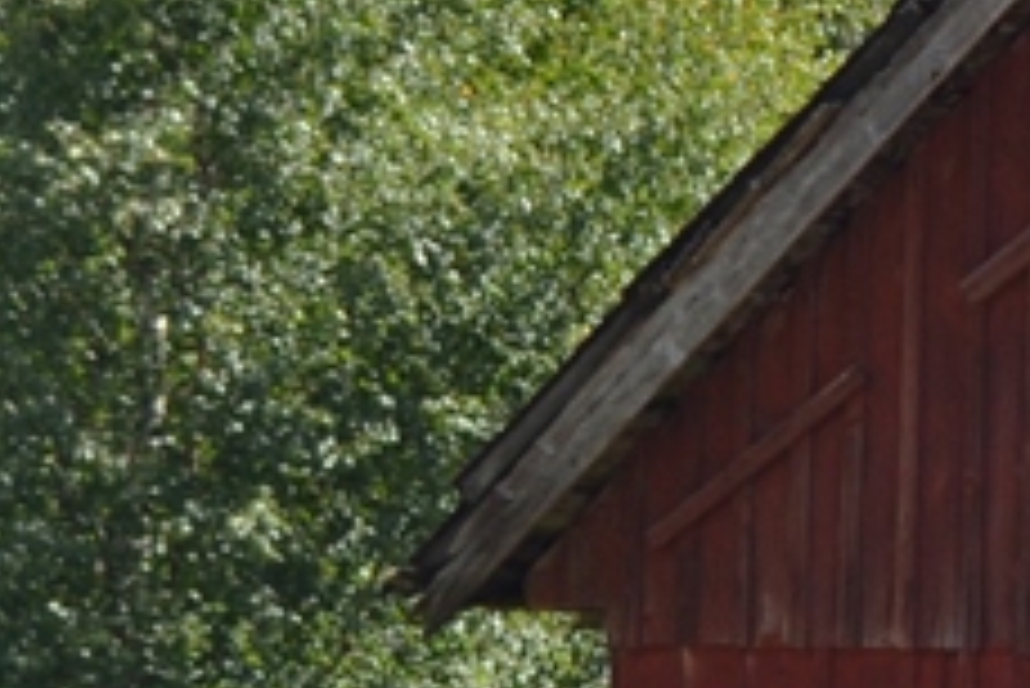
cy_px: 549
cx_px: 2510
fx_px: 10793
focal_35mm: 377
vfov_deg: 3.7
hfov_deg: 5.3
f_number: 7.1
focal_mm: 50
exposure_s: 1/200
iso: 100
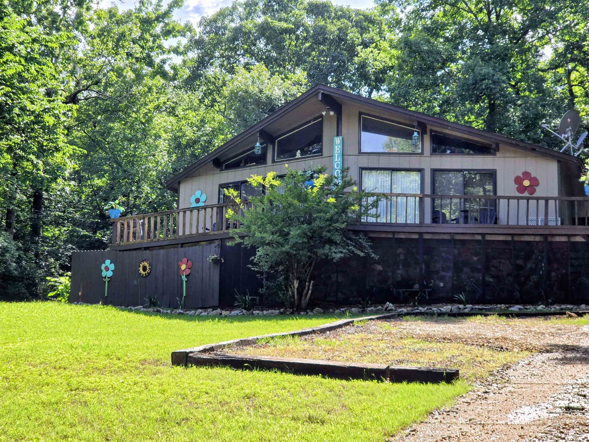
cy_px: 221
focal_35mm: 69
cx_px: 294
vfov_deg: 21.3
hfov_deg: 28.2
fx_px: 1174
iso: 25
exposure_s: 1/374
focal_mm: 7
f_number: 2.4
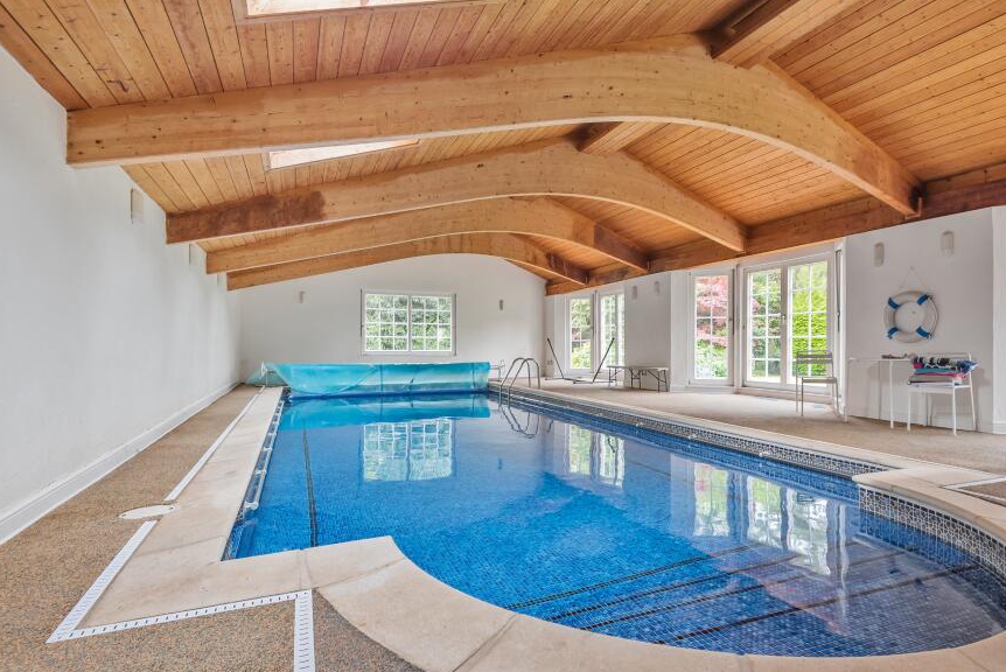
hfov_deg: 86.8
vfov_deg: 64.6
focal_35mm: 19
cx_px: 535
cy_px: 348
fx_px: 531
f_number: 9
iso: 250
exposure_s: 1/10
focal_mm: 16
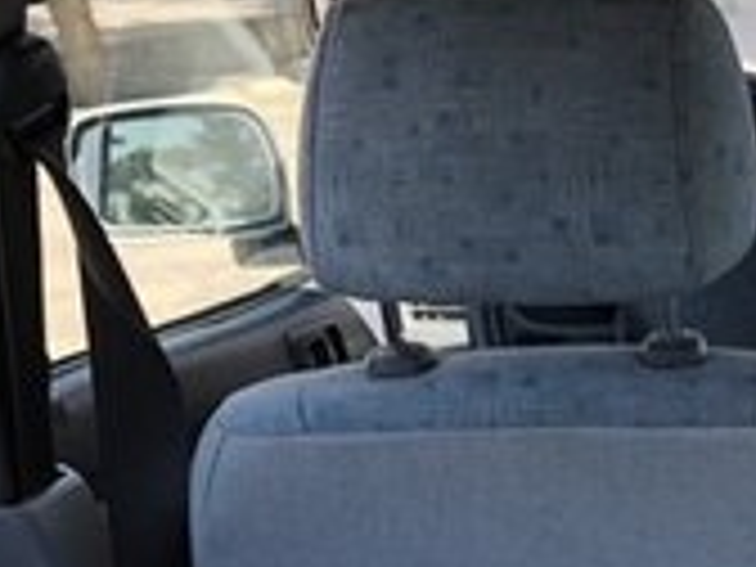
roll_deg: +0.9
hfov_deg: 16.7
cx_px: 1040
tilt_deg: -18.3
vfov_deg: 13.1
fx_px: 2402
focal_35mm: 110
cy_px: 713
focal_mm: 3.99
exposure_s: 1/273
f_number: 1.8
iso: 20
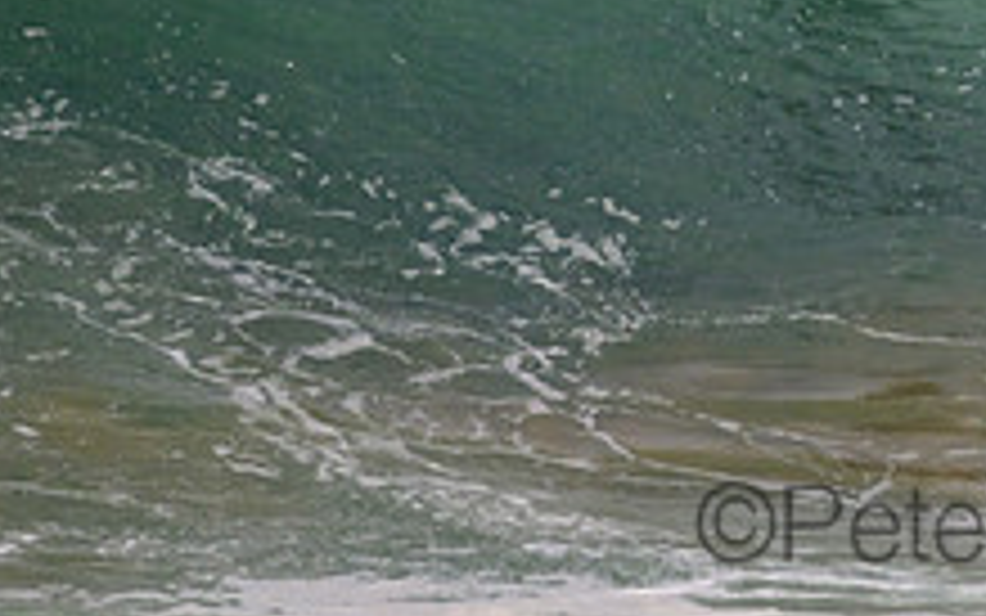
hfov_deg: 1.0
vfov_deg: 0.6
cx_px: 1045
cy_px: -223
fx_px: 57977
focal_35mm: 2157
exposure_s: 1/2000
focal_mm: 800
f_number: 11
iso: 900
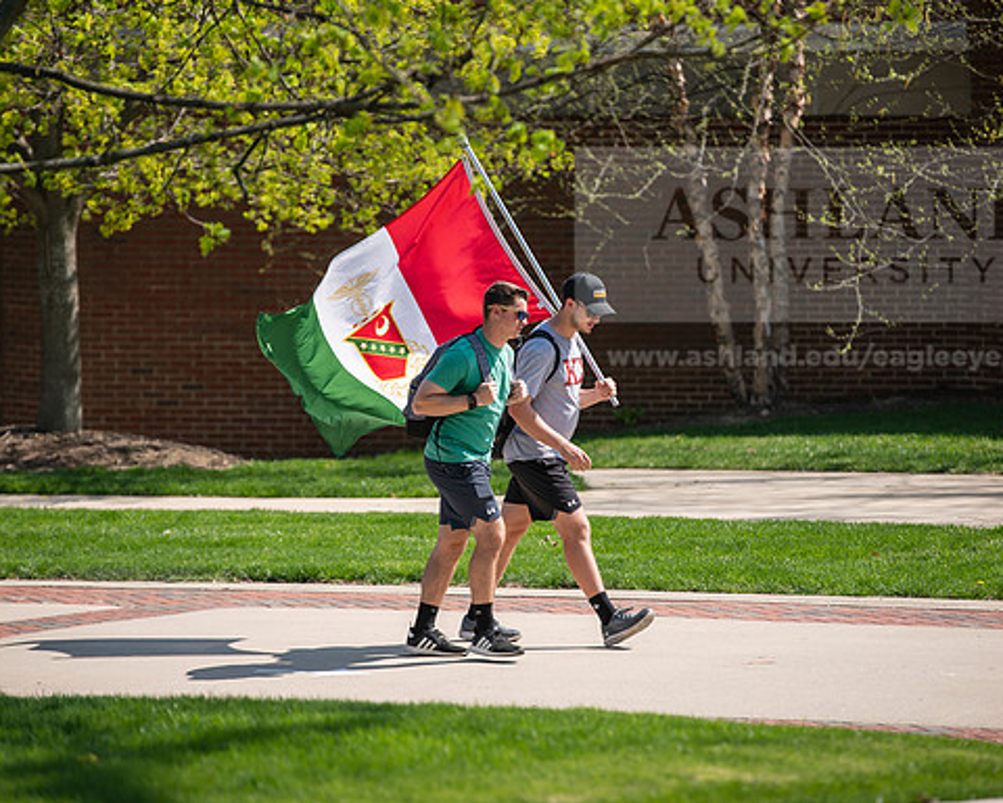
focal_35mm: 221
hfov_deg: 8.7
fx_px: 6560
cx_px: 512
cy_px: 400
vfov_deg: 7.0
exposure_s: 1/400
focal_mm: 195
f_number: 4
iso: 64
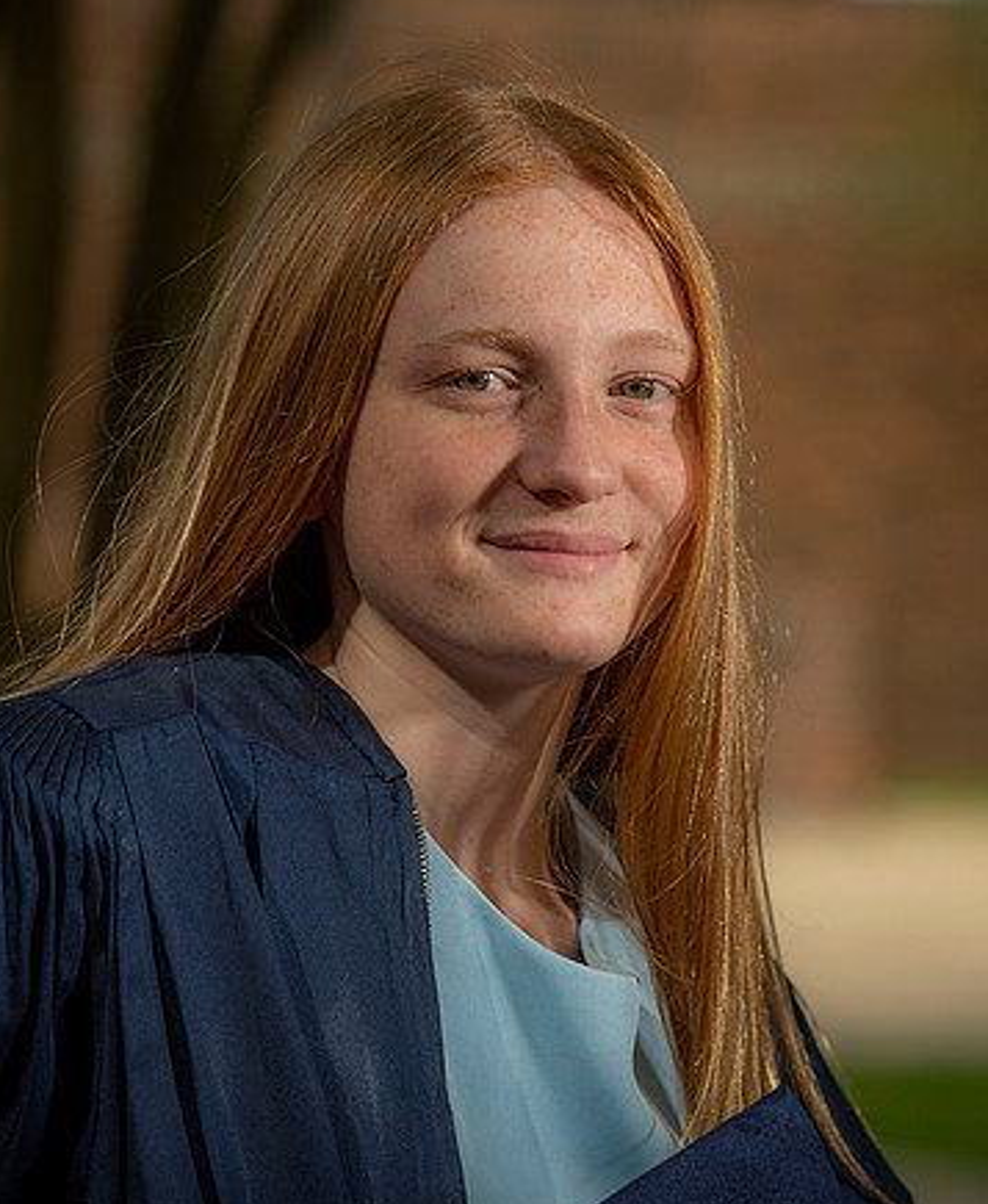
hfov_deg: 6.4
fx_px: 8854
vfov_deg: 7.8
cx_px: 665
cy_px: 599
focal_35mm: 246
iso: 80
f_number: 5.6
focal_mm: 170
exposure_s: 1/250
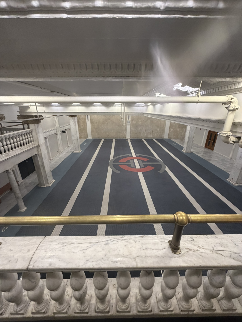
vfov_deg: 102.1
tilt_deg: -21.4
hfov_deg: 85.7
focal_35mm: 14
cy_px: 161
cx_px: 121
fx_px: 130
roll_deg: -0.5
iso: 320
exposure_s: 1/60
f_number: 2.2
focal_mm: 2.22
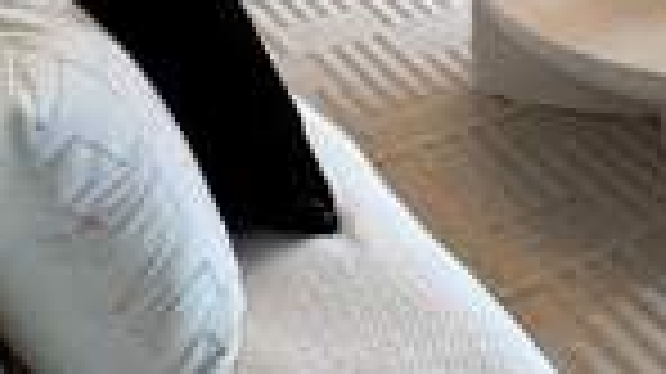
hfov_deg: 31.8
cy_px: -338
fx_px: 1165
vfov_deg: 15.2
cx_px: 396
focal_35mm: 66
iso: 125
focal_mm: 2.22
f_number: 2.2
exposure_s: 1/120
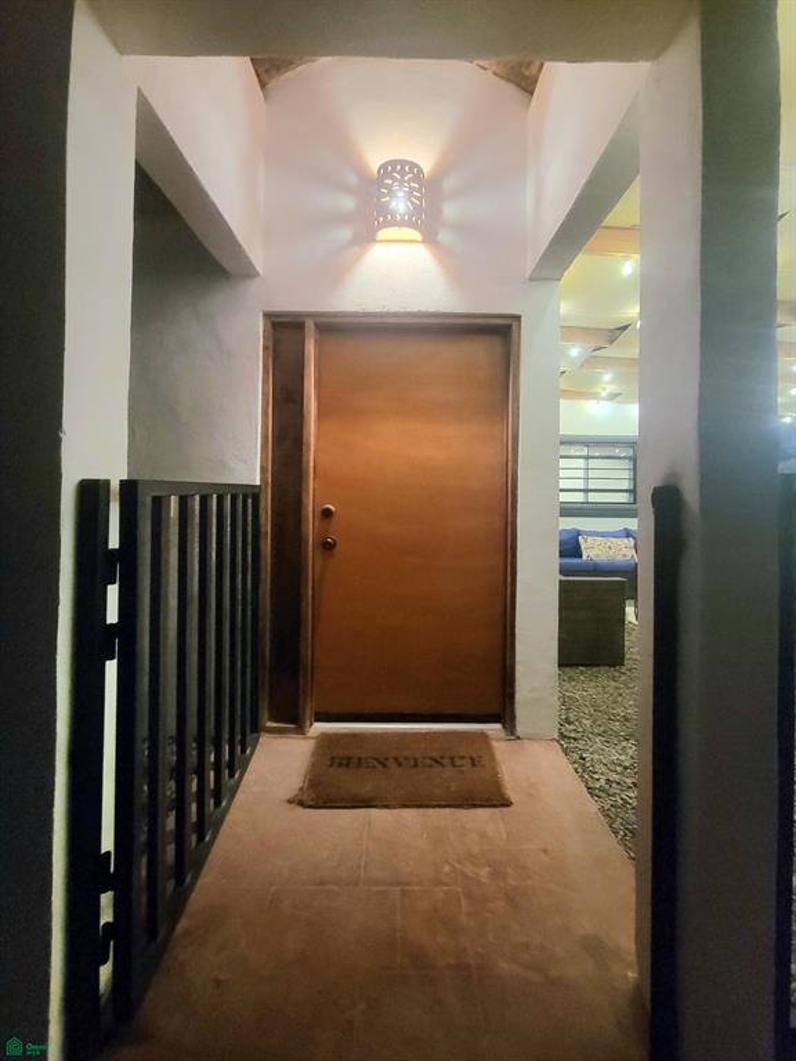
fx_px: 399
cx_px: 398
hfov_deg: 89.9
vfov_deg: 106.2
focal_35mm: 13
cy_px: 530
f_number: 2.2
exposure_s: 1/24
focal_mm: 2.2
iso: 800
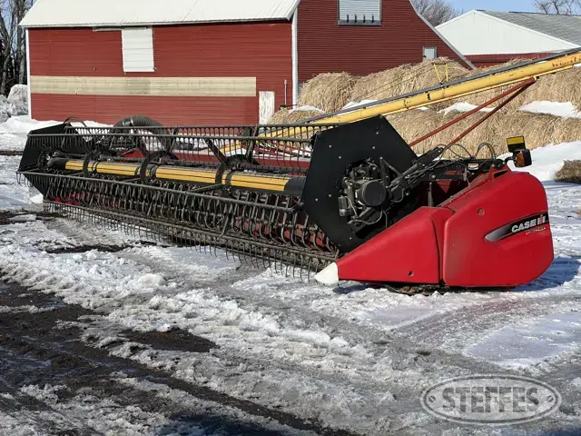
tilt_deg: -1.9
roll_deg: +2.1
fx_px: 1292
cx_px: 290
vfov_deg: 19.1
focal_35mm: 77
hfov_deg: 25.3
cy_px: 218
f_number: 2.8
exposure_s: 1/1325
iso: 32
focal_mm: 9
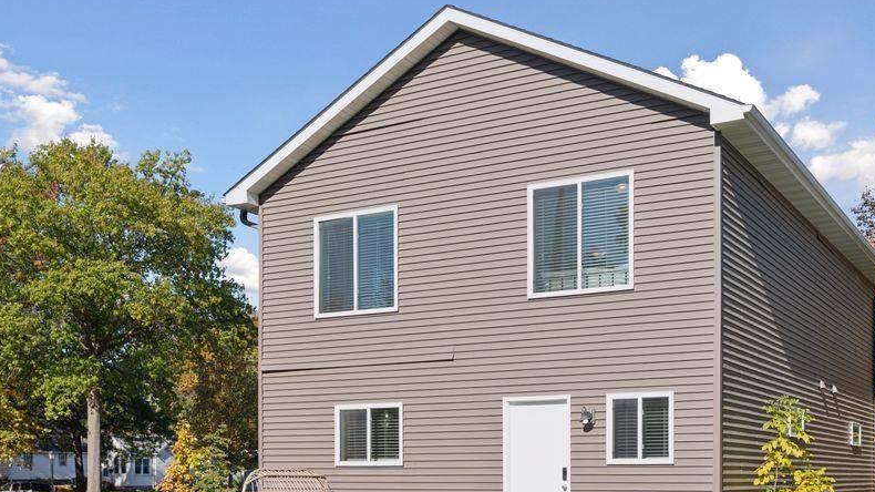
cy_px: 288
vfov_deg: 28.3
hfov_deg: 48.2
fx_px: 974
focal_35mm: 42
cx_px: 509
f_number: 6.3
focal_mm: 33
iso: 100
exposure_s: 1/250
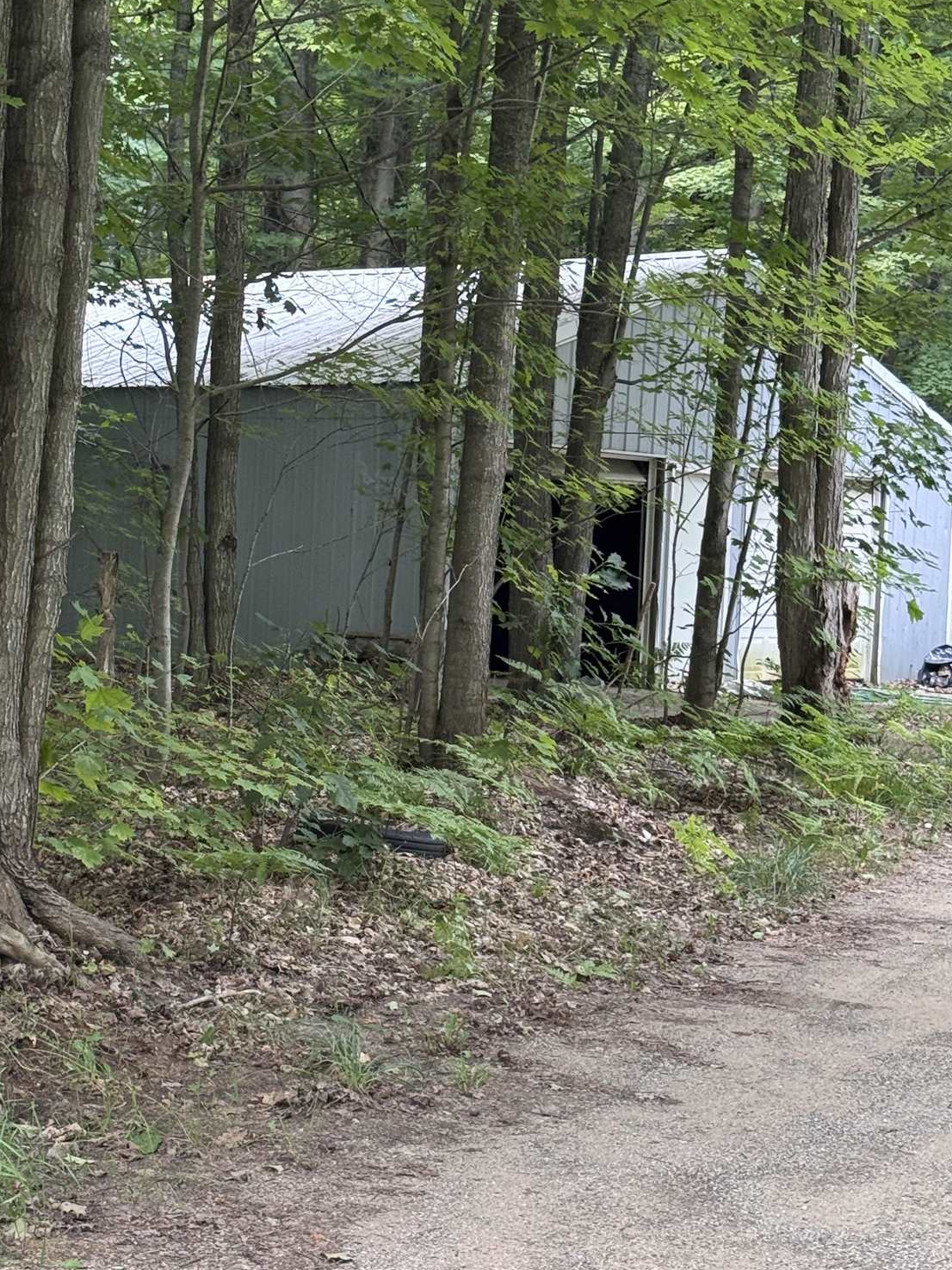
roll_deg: -1.4
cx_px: 296
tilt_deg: -1.8
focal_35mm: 75
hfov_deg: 19.6
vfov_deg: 26.0
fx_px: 2751
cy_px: 693
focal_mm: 6.76
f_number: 1.78
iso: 100
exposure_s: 1/68
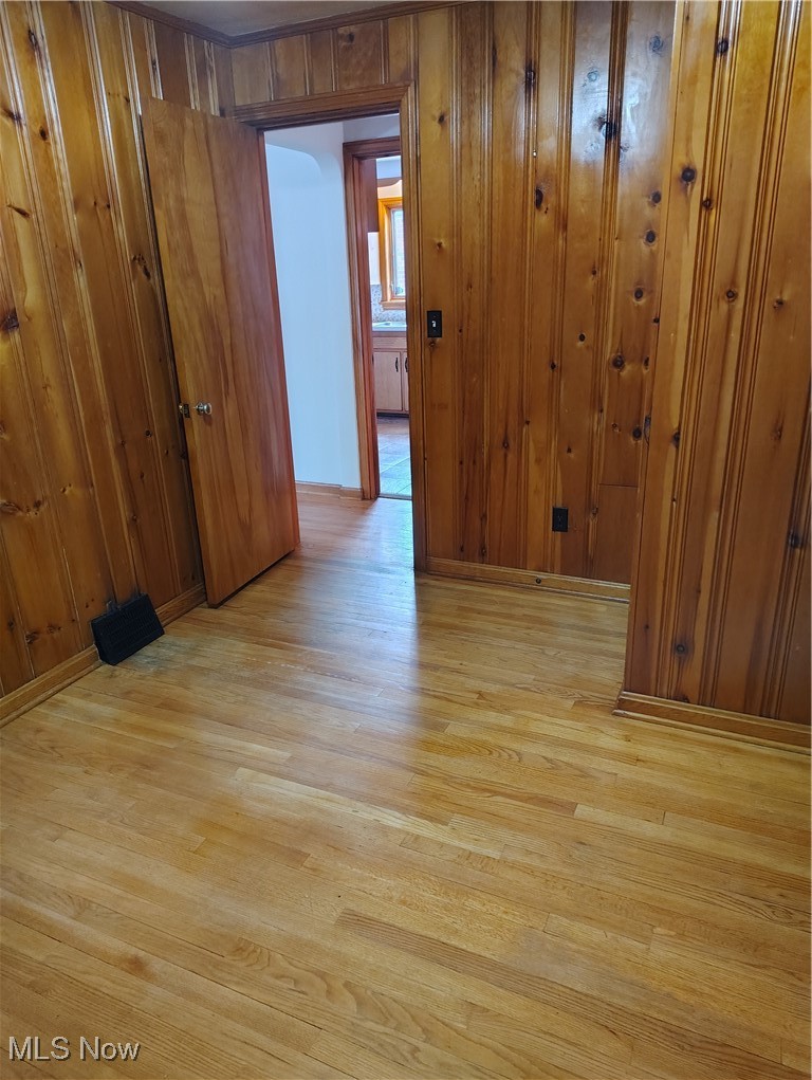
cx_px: 406
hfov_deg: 56.9
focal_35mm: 24
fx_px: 749
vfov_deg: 71.5
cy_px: 540
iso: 3856
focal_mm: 5.56
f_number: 1.8
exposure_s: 1/24
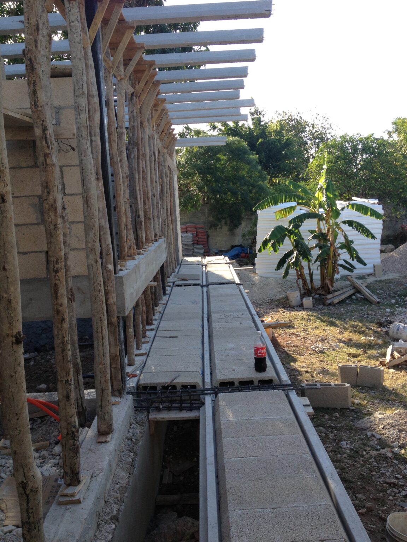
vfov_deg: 52.6
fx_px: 549
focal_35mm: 35
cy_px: 271
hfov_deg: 40.7
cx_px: 204
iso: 50
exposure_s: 1/484
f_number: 2.4
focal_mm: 4.28
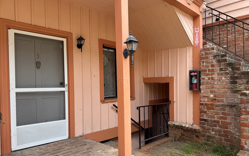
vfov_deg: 47.5
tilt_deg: -1.4
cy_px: 87
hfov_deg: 70.4
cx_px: 126
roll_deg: +1.2
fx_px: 176
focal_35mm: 26
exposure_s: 1/773
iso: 80
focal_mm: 6.76
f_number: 1.78
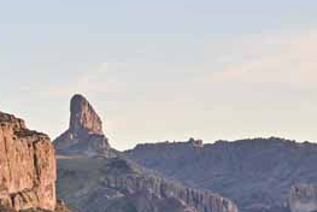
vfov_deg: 5.9
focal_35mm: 231
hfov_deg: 8.8
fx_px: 2036
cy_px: 211
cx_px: -8
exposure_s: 1/200
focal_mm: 76
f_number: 5
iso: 100
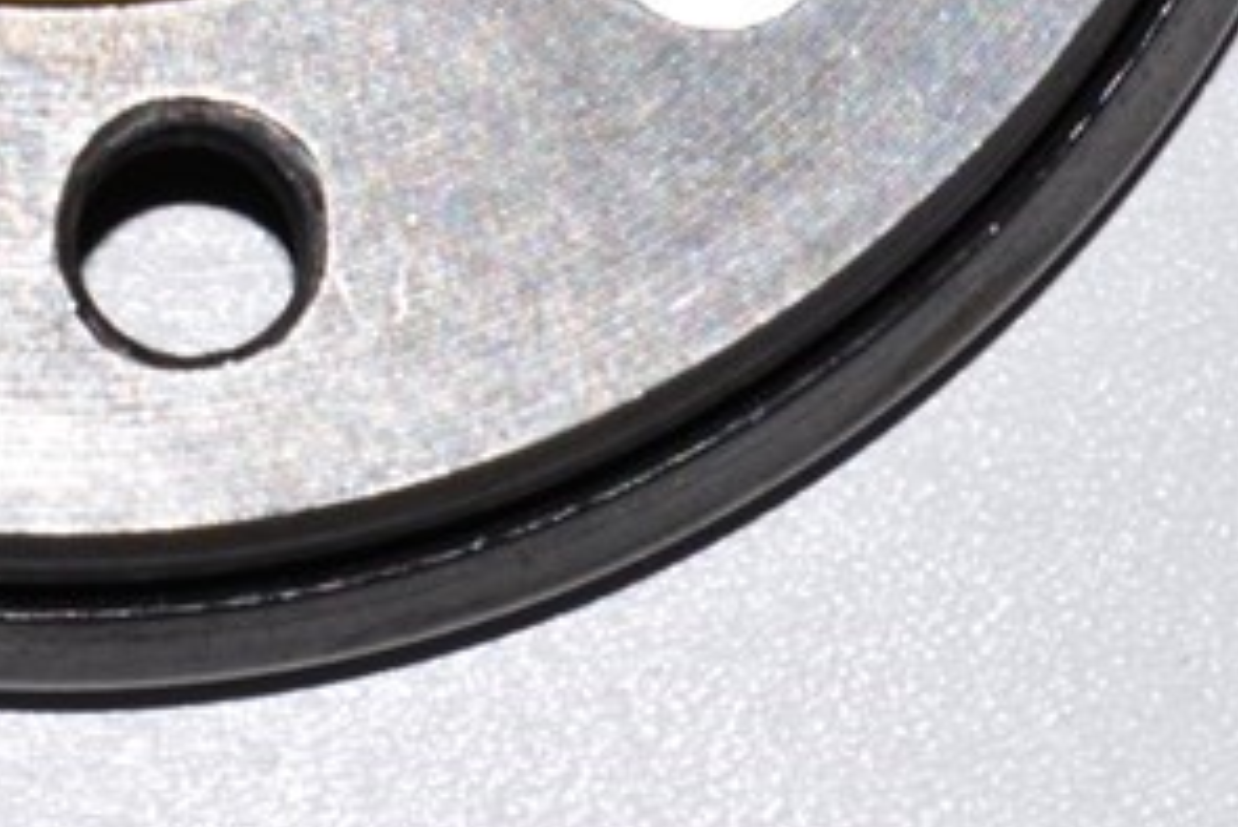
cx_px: 126
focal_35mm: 316
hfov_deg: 6.5
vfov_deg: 4.3
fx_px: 10869
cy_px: -621
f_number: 20
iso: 160
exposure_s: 1/125
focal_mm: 55
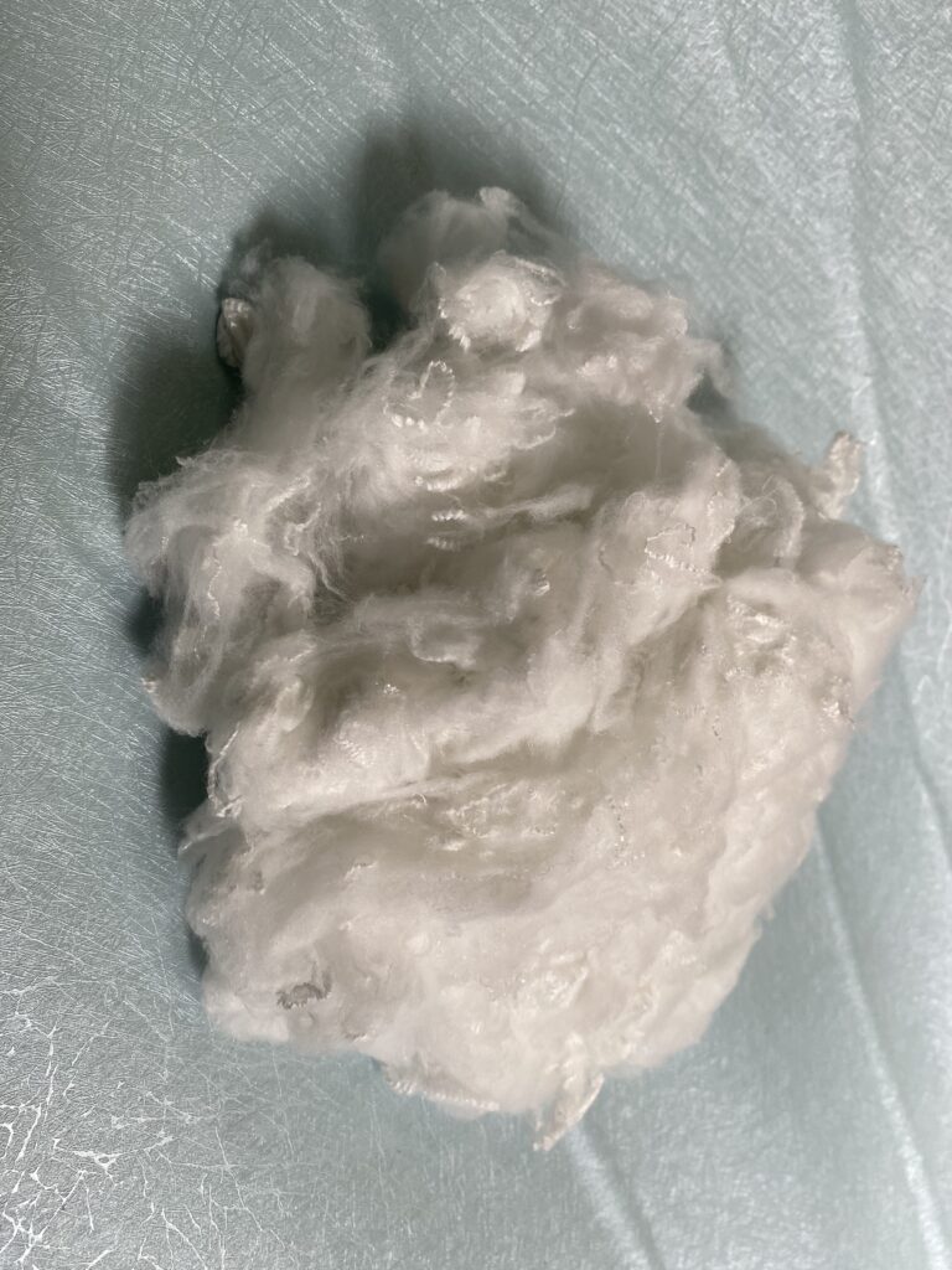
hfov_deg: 53.1
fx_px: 953
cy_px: 635
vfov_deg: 67.3
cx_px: 476
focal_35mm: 26
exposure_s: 1/100
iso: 80
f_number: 1.8
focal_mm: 4.25
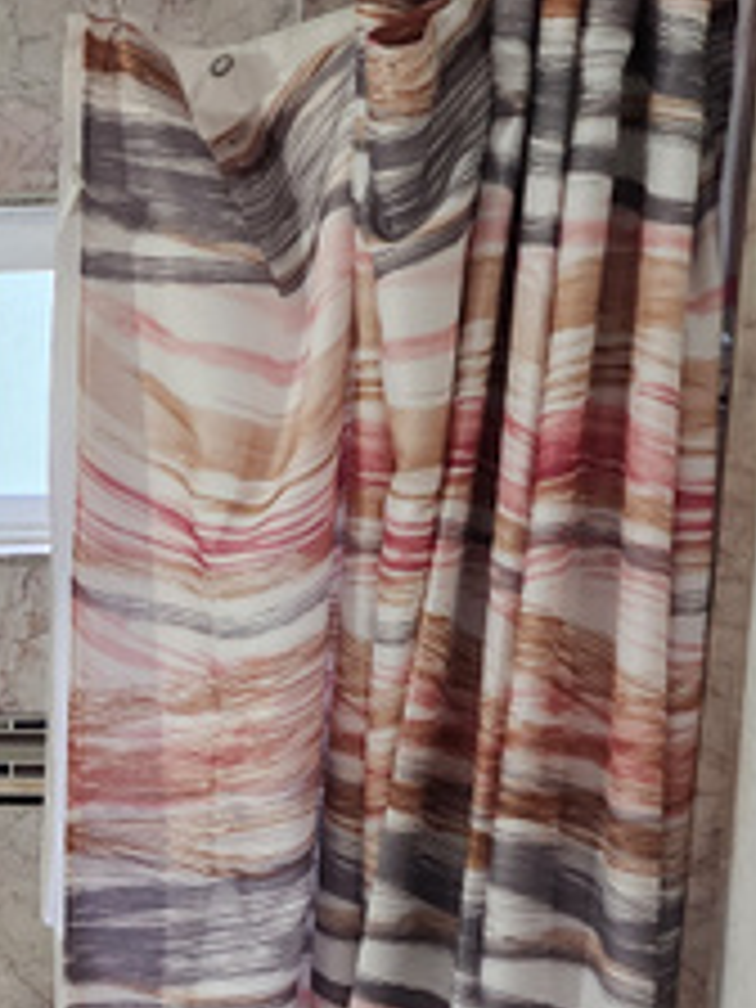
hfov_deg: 17.3
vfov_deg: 23.9
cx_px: -270
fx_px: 2300
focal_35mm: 79
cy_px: 954
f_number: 1.8
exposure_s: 1/120
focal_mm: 6.4
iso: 400
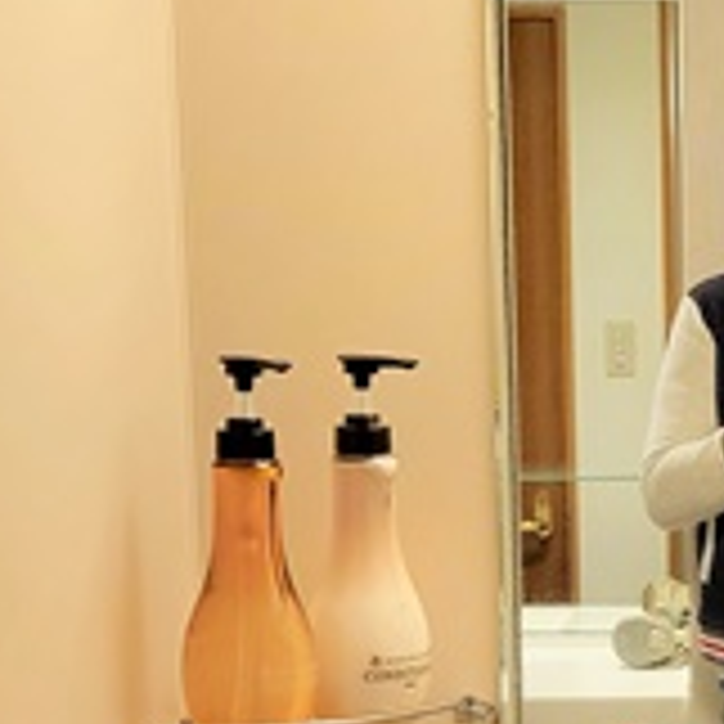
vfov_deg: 18.4
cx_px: 839
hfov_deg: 17.9
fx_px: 2201
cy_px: 661
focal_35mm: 93
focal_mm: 5.4
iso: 250
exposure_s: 1/50
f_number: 1.8
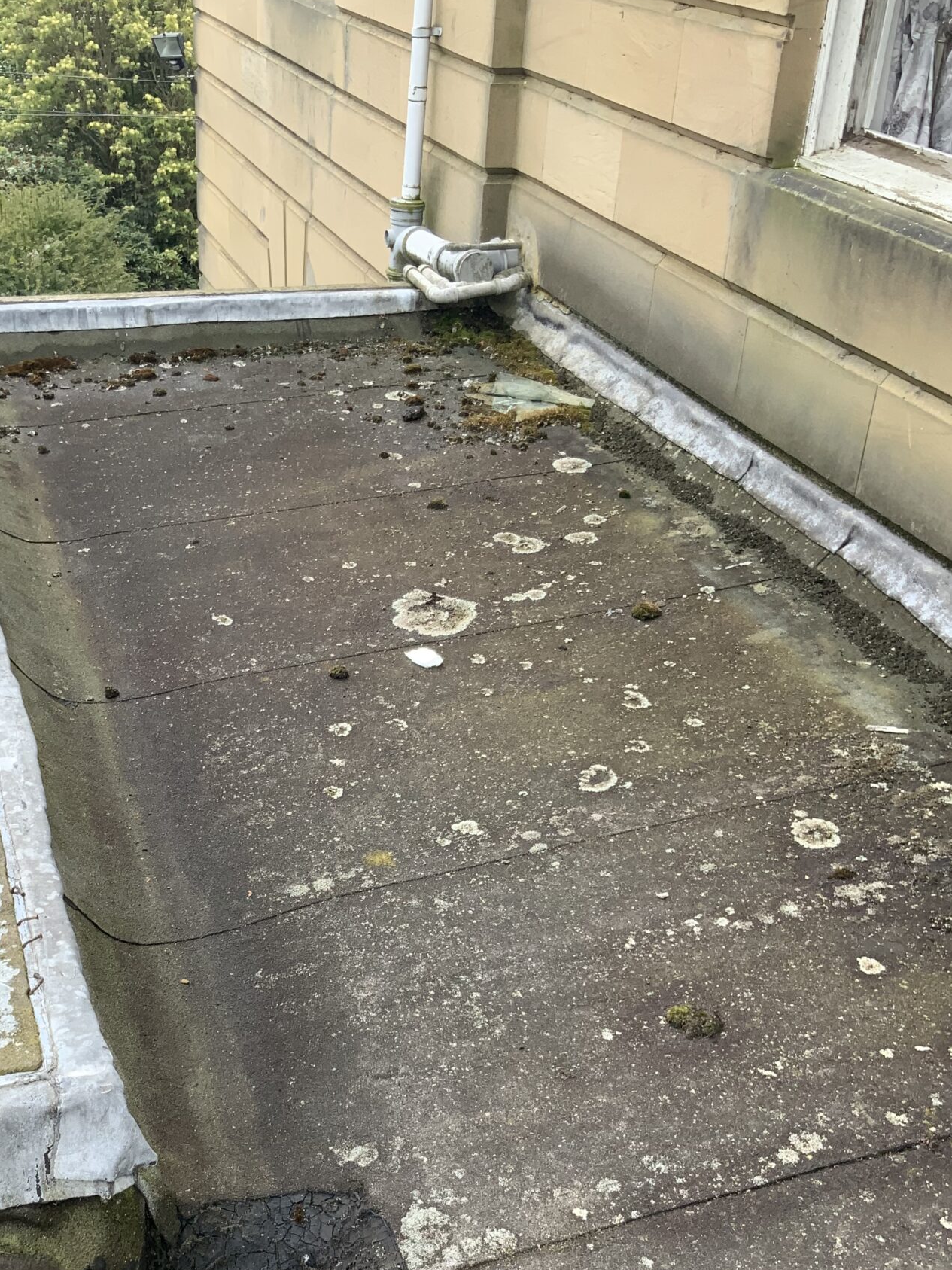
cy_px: 883
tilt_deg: -33.1
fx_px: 1614
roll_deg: -1.1
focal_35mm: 44
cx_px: 348
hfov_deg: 32.7
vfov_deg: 42.2
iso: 16
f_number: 1.8
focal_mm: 3
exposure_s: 1/370
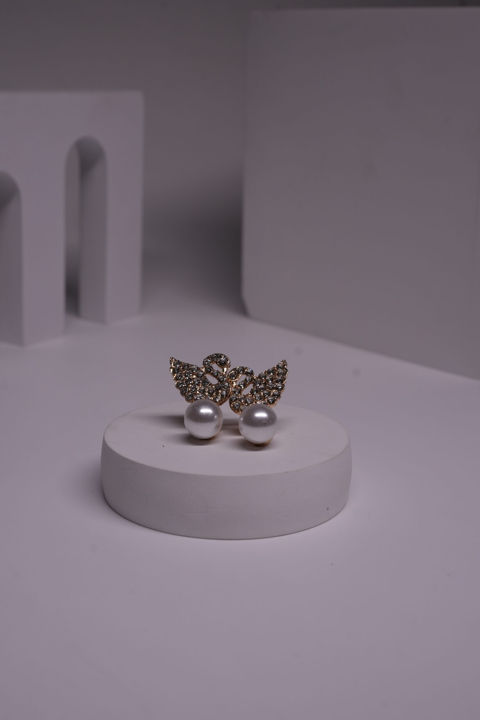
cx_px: 240
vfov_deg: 38.2
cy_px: 360
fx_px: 1040
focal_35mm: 52
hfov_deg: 26.0
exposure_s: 1/100
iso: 320
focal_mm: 35
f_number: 10
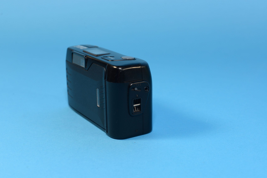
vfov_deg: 27.0
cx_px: 134
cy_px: 89
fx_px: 371
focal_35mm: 50
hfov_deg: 39.6
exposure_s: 1/60
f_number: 8
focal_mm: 50
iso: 320
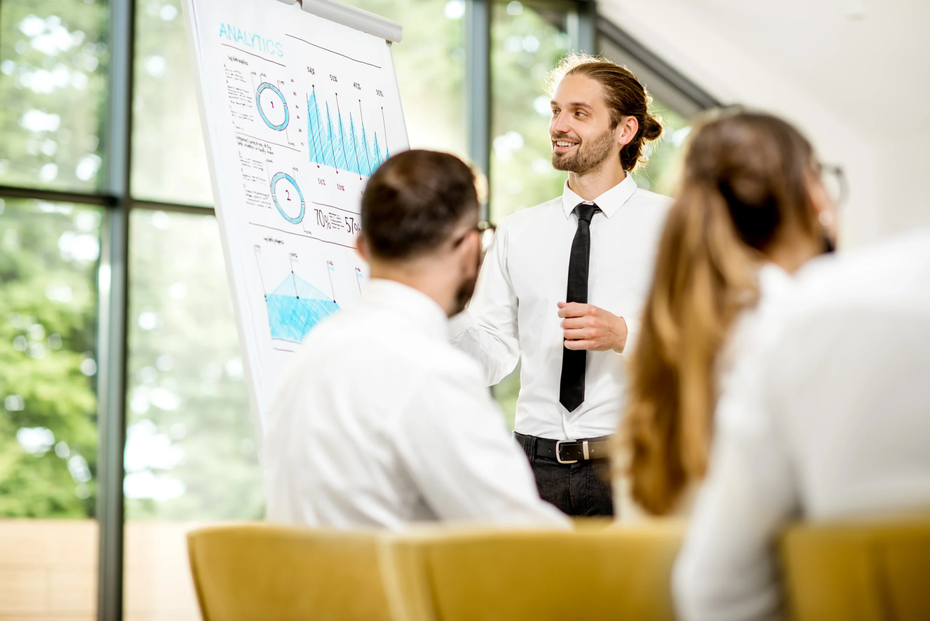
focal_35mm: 85
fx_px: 2197
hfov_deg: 23.9
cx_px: 465
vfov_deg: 16.1
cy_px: 310
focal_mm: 85
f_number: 2.2
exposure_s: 1/200
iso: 100
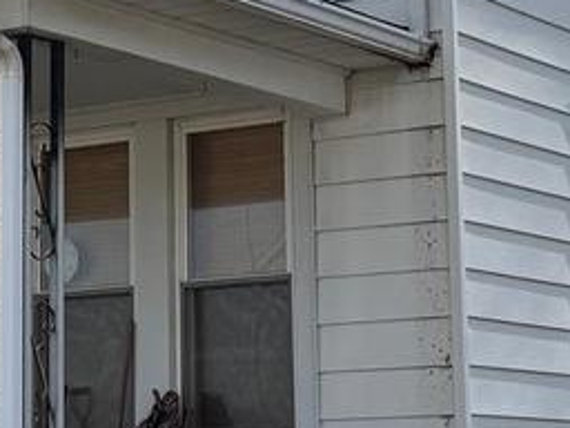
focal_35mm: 135
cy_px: 38
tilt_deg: +10.8
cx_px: 180
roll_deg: +0.7
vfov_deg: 10.9
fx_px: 2223
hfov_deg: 14.6
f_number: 1.78
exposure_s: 1/7353
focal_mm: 6.76
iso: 80
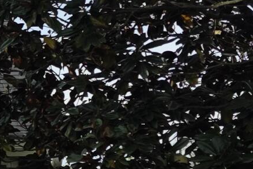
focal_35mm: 165
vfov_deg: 8.3
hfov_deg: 9.7
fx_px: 1159
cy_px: 74
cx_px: -501
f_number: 1.7
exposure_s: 1/3637
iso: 80
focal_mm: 6.3
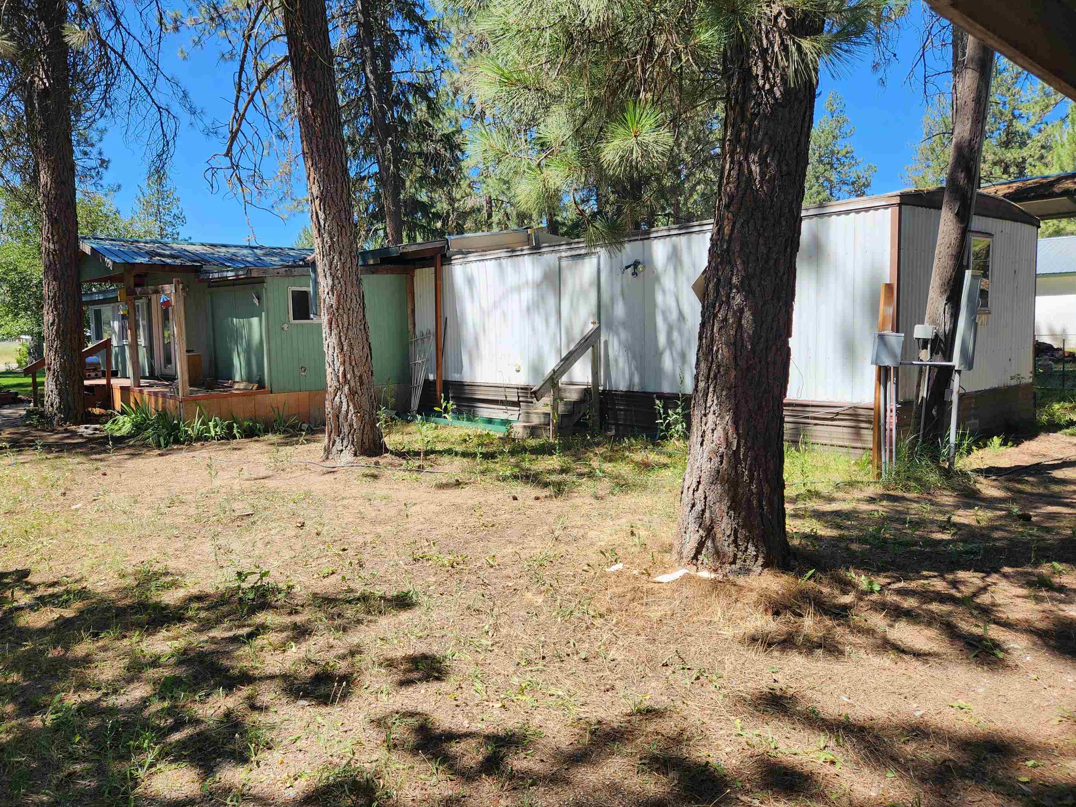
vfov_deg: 53.1
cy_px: 401
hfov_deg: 67.2
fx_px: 808
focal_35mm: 26
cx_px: 486
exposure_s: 1/852
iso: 20
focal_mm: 5.4
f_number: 1.8
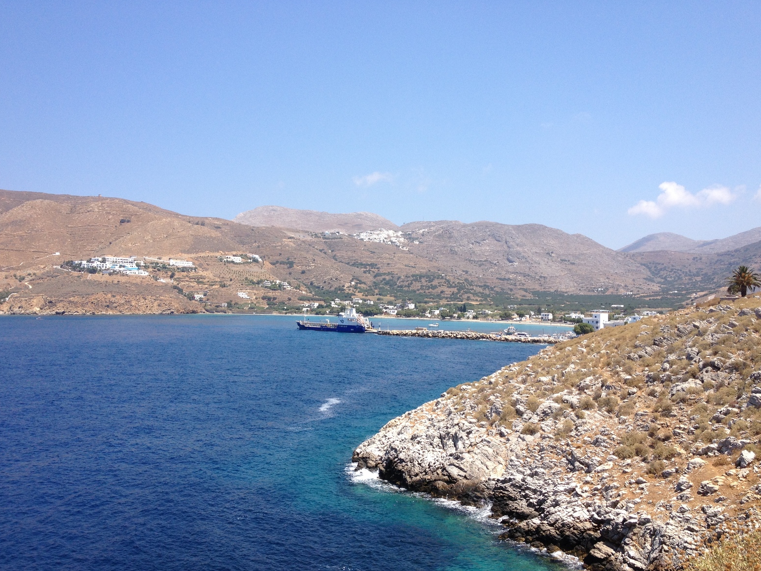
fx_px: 791
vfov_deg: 39.7
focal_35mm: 36
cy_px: 290
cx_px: 384
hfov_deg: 51.4
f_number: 2.4
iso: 50
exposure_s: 1/1577
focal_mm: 4.28
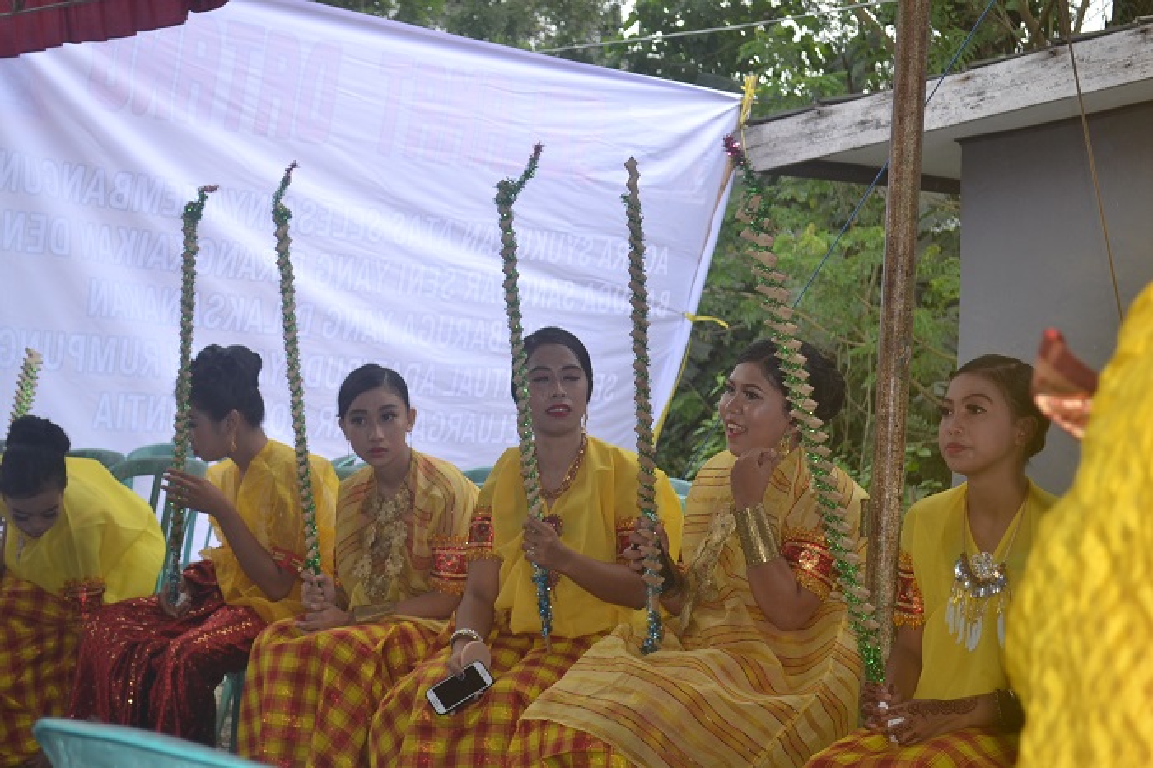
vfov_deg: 20.1
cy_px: 384
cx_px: 576
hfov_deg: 29.9
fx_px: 2161
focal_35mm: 68
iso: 125
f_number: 5.3
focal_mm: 45
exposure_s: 1/125
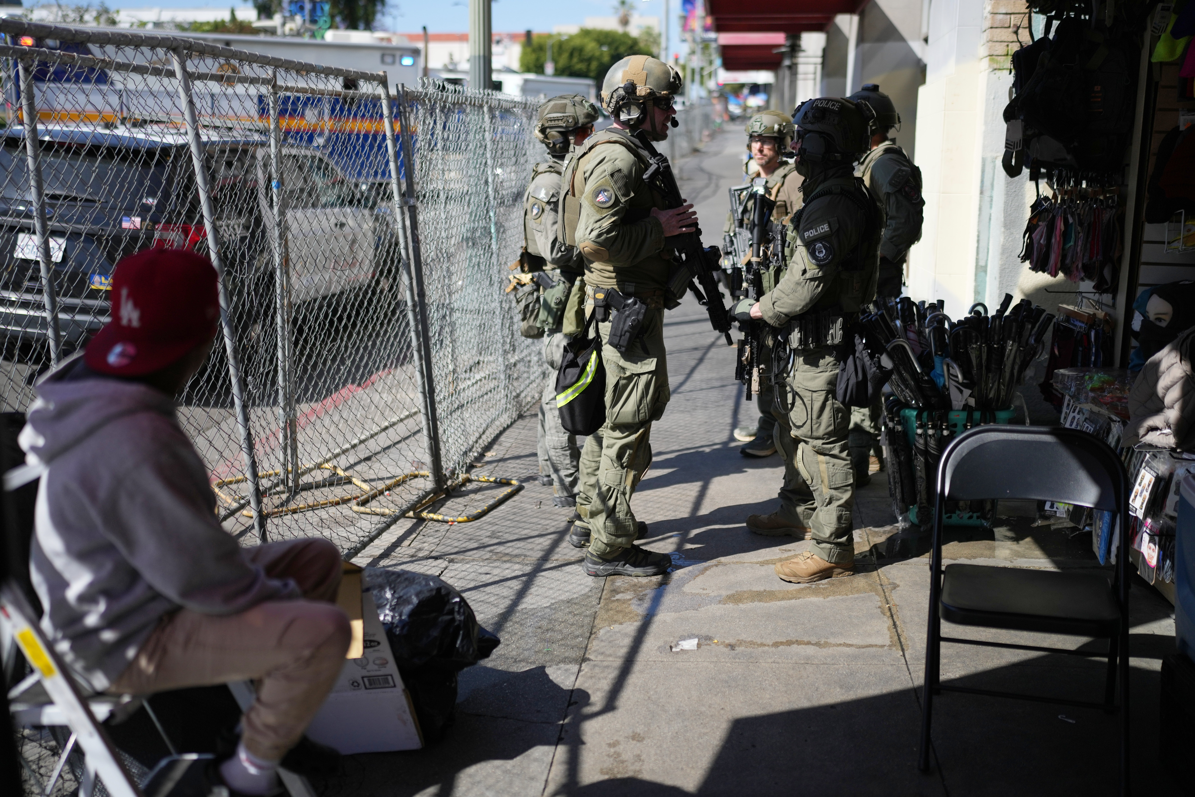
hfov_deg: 54.4
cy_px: 398
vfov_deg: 37.9
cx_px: 598
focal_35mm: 35
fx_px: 1162
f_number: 1.4
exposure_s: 1/12800
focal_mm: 35
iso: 250
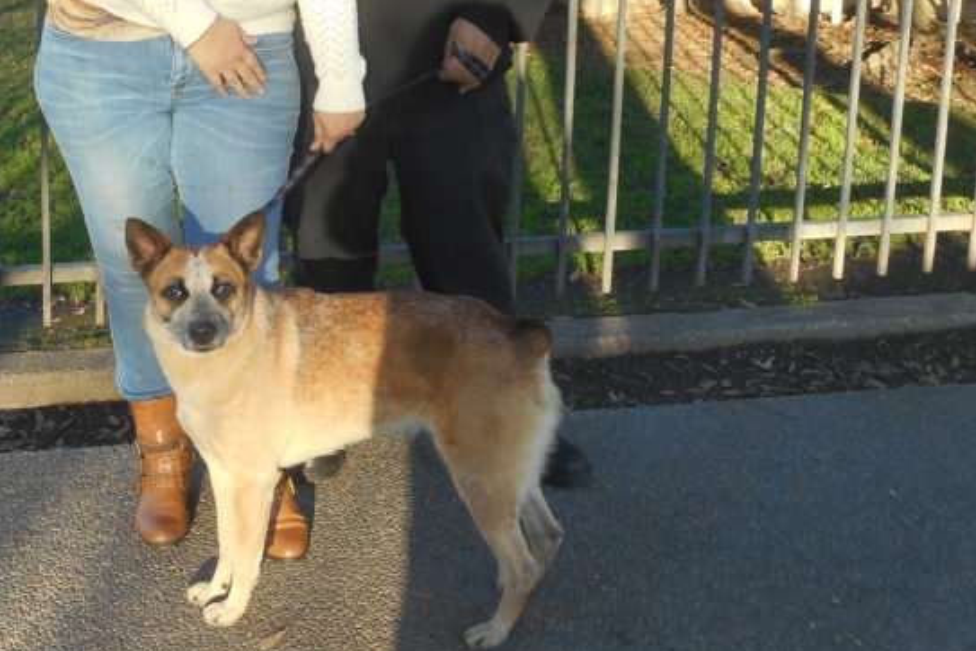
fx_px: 1328
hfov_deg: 39.6
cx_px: 286
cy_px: 128
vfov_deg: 27.0
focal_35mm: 49
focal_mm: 4.5
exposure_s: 1/100
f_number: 3.7
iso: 80
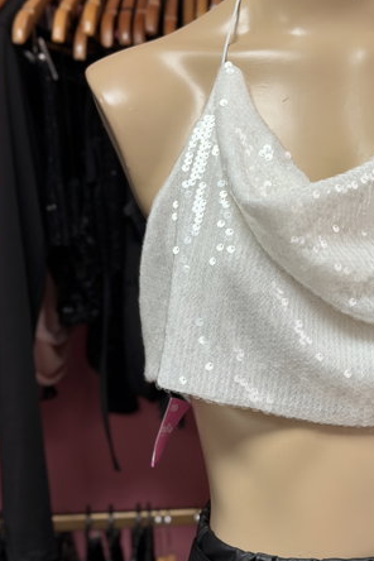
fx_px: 935
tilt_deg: -7.1
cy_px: 290
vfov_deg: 33.4
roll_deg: +1.0
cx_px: 240
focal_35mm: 60
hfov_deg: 22.6
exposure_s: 1/121
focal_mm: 6.76
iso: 80
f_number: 1.78
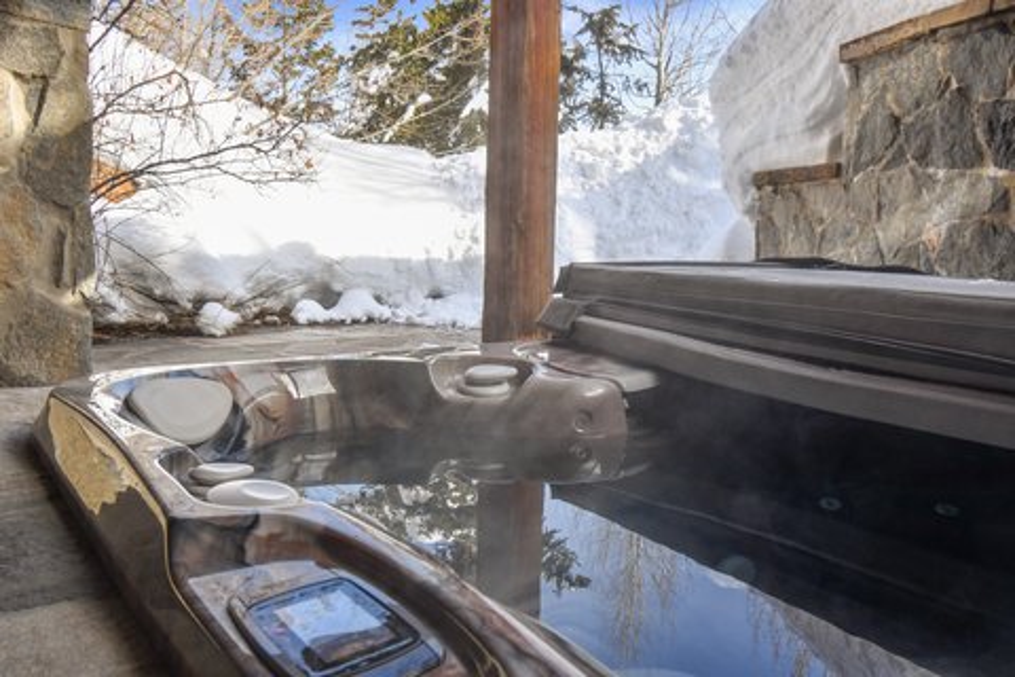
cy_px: 338
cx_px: 508
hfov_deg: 61.9
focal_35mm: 30
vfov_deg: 43.6
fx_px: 846
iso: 320
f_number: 8
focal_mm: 20
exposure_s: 1/320
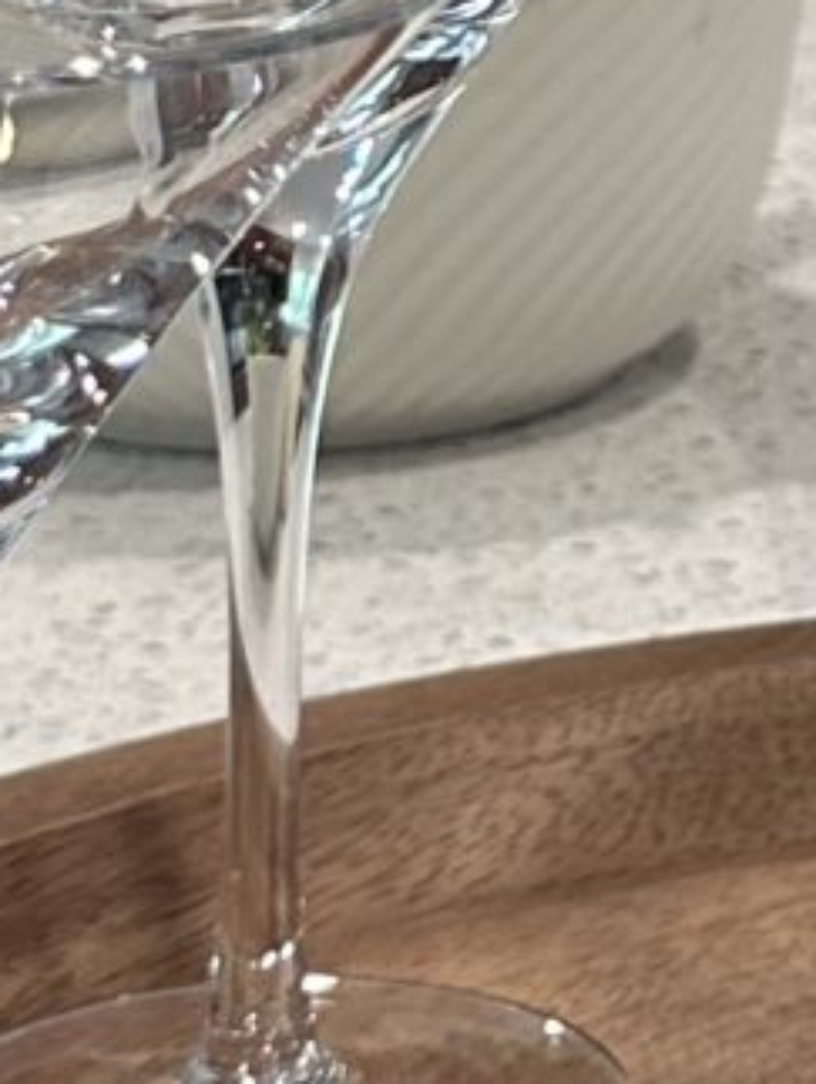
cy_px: -517
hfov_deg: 7.6
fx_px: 5960
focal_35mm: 190
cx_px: 1514
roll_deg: -1.2
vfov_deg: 10.1
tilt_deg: -7.6
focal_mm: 6.86
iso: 160
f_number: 1.78
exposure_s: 1/120
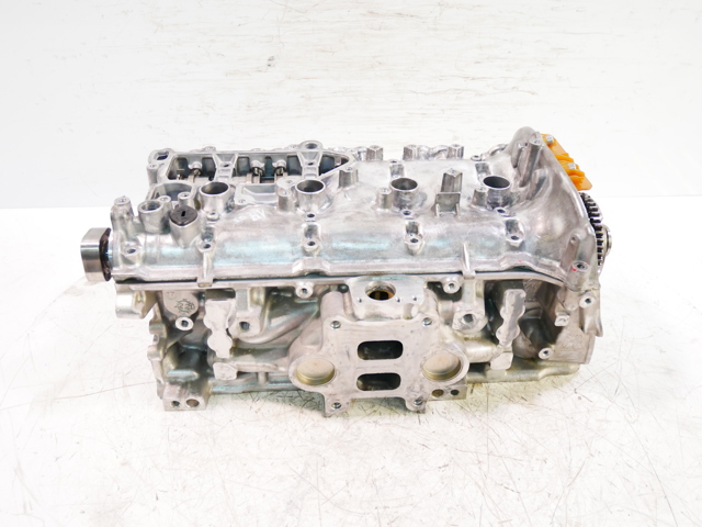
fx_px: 608
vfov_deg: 46.8
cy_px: 264
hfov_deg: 60.0
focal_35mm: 30
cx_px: 351
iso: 1000
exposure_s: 1/60
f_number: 3.7
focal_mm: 15
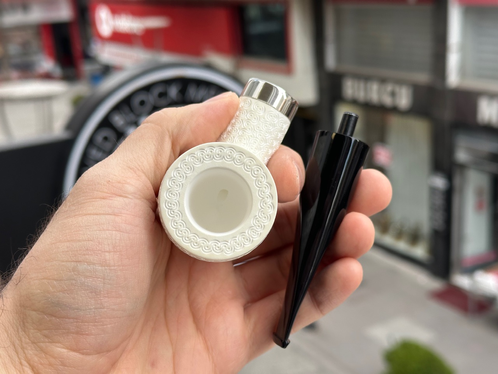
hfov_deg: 39.7
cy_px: 187
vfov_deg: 30.3
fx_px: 691
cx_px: 249
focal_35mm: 48
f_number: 1.78
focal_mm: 6.86
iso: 64
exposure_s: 1/363
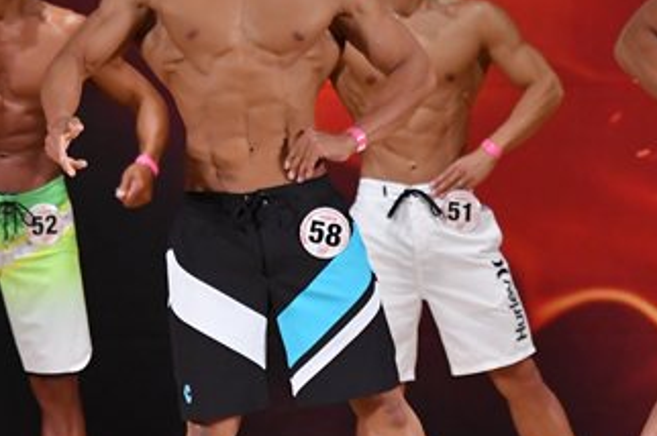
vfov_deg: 2.5
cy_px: 240
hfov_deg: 3.8
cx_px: 387
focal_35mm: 542
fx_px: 9881
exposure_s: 1/400
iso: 3200
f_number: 5.6
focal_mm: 150
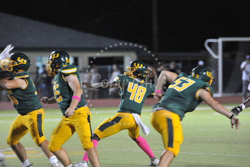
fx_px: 2221
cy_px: 84
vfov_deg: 4.3
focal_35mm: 320
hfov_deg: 6.4
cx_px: 125
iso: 6400
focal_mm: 320
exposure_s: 1/125
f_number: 6.3
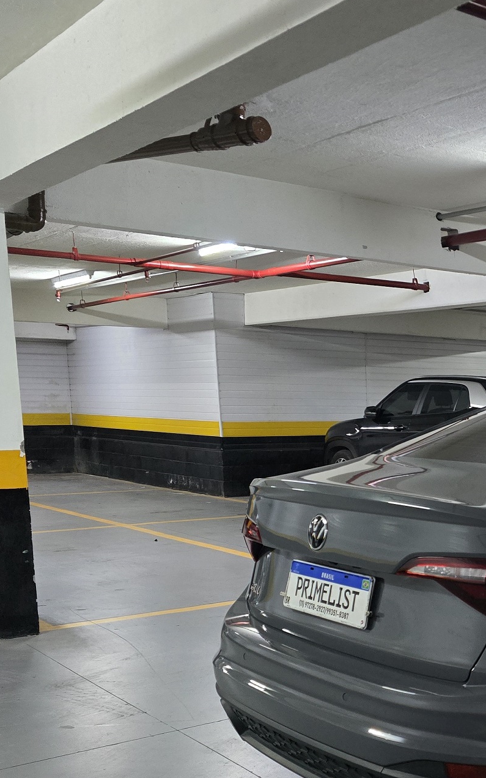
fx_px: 975
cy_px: 535
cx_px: 669
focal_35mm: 46
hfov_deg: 23.8
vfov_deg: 42.7
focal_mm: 6.3
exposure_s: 1/40
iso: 1600
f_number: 1.7
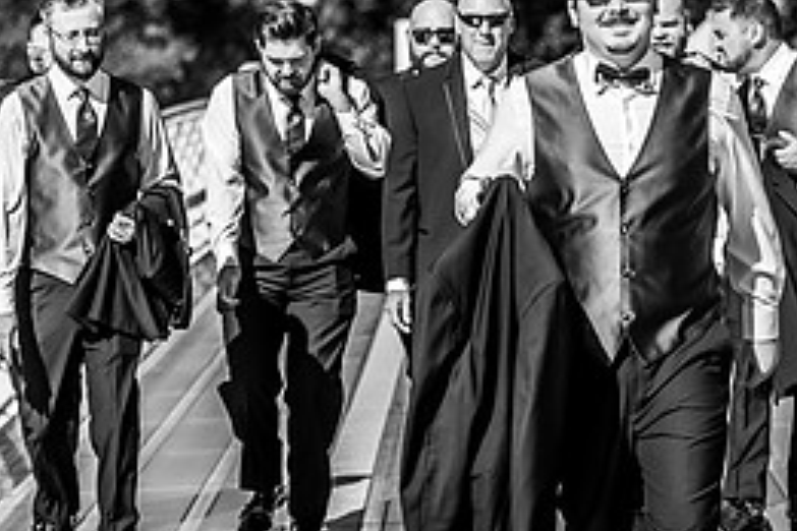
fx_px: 4671
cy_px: 359
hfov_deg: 9.7
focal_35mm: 211
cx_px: 672
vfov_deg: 6.5
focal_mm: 95
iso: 200
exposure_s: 1/5000
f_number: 2.8
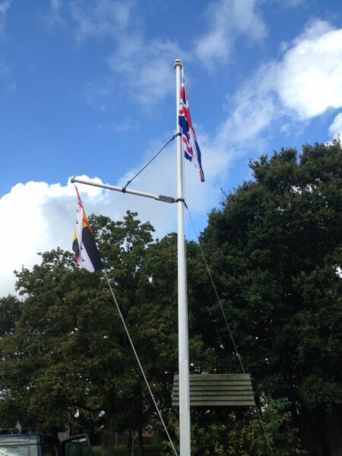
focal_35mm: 35
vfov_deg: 52.6
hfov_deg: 40.7
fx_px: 461
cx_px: 171
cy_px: 228
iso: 50
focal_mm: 4.28
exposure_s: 1/717
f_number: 2.4
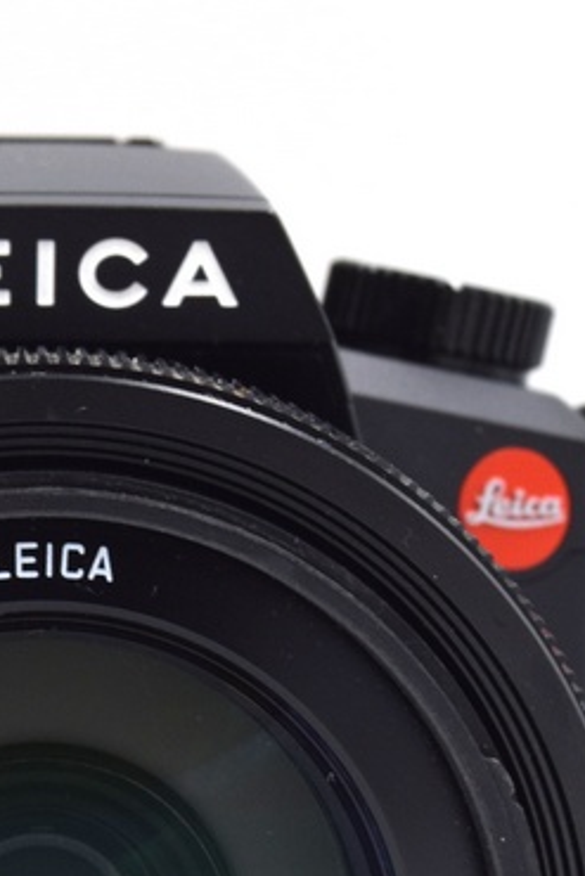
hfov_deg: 7.6
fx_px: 4334
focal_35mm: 178
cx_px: -154
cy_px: 782
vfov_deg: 11.5
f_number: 11
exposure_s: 1/100
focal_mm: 44
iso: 400
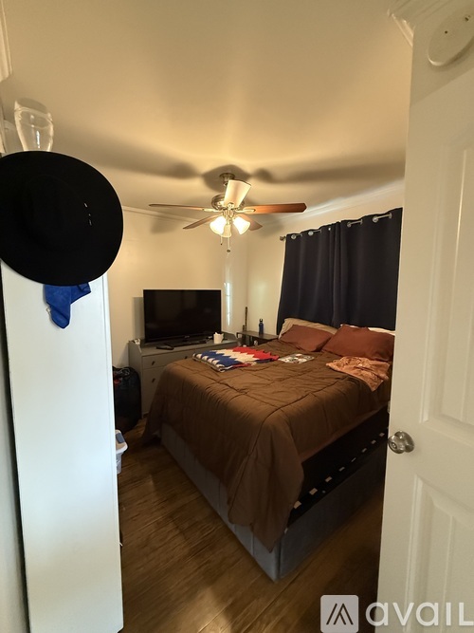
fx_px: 256
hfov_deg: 85.7
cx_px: 237
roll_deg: +0.2
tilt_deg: -4.7
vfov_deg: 102.1
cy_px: 316
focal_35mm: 14
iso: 800
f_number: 2.2
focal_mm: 2.22
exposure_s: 1/60
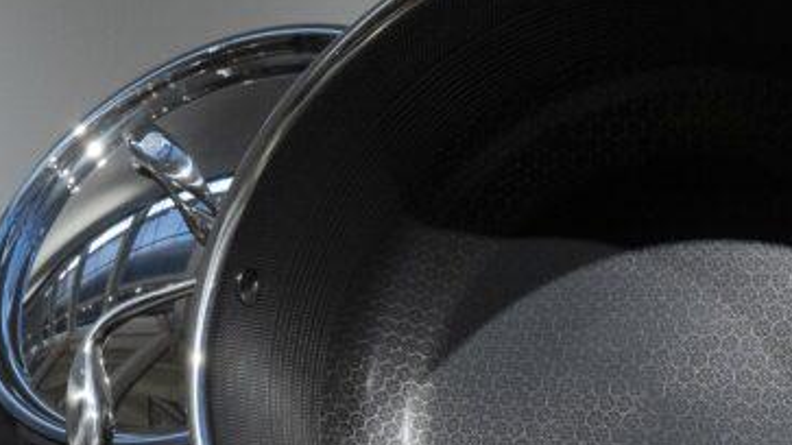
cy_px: 440
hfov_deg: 29.6
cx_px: 275
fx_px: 1491
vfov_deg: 16.6
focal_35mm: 71
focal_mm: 24
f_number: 10
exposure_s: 1/100
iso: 5000
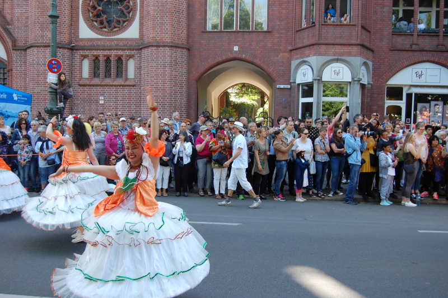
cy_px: 149
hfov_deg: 55.1
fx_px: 429
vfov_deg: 38.3
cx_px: 224
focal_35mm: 34
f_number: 5.6
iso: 280
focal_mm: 23
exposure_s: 1/125
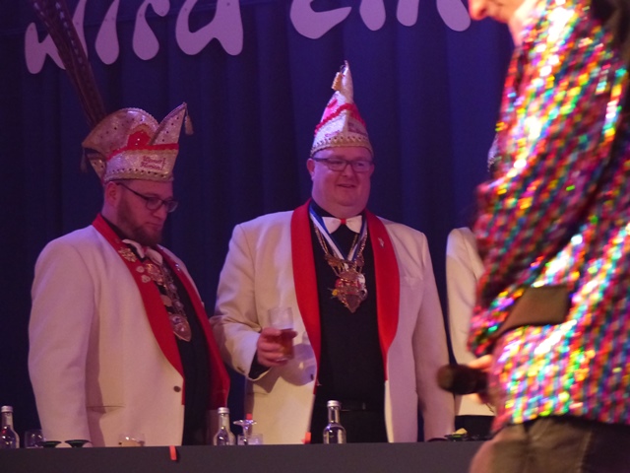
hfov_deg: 12.2
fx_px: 2948
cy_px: 236
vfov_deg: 9.2
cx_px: 315
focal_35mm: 162
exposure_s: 1/50
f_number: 2.8
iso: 800
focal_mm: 29.2
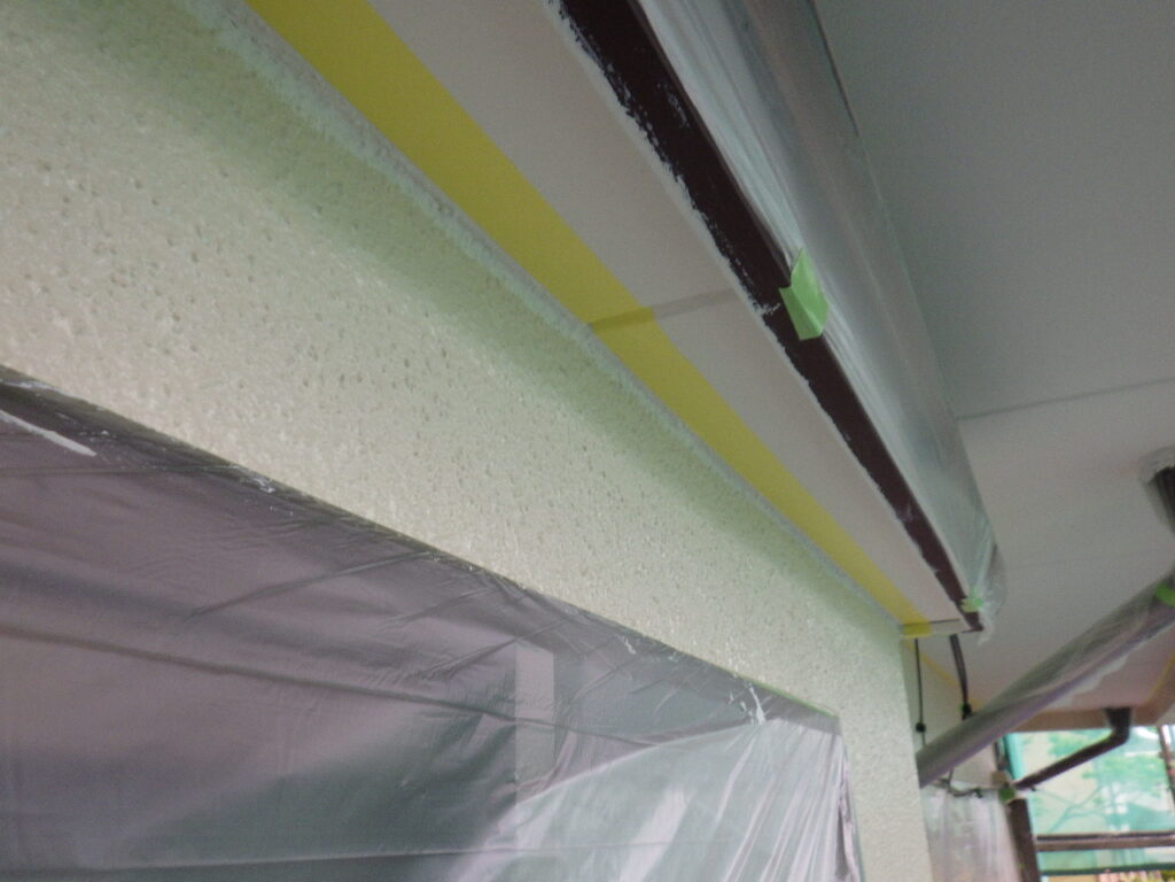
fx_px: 950
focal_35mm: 28
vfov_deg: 49.7
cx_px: 588
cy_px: 441
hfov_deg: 63.4
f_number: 3.5
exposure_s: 1/60
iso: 250
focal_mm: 5
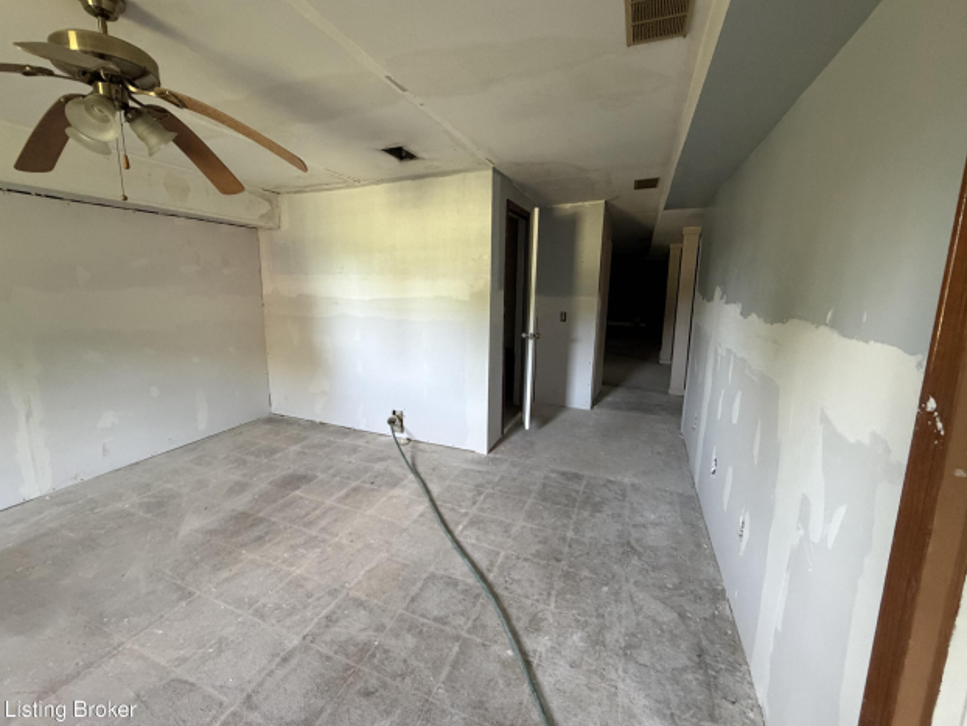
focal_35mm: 15
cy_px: 356
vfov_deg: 81.8
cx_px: 450
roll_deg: -0.1
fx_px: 419
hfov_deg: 98.0
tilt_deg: -9.5
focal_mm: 2.22
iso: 500
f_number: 2.2
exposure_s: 1/60
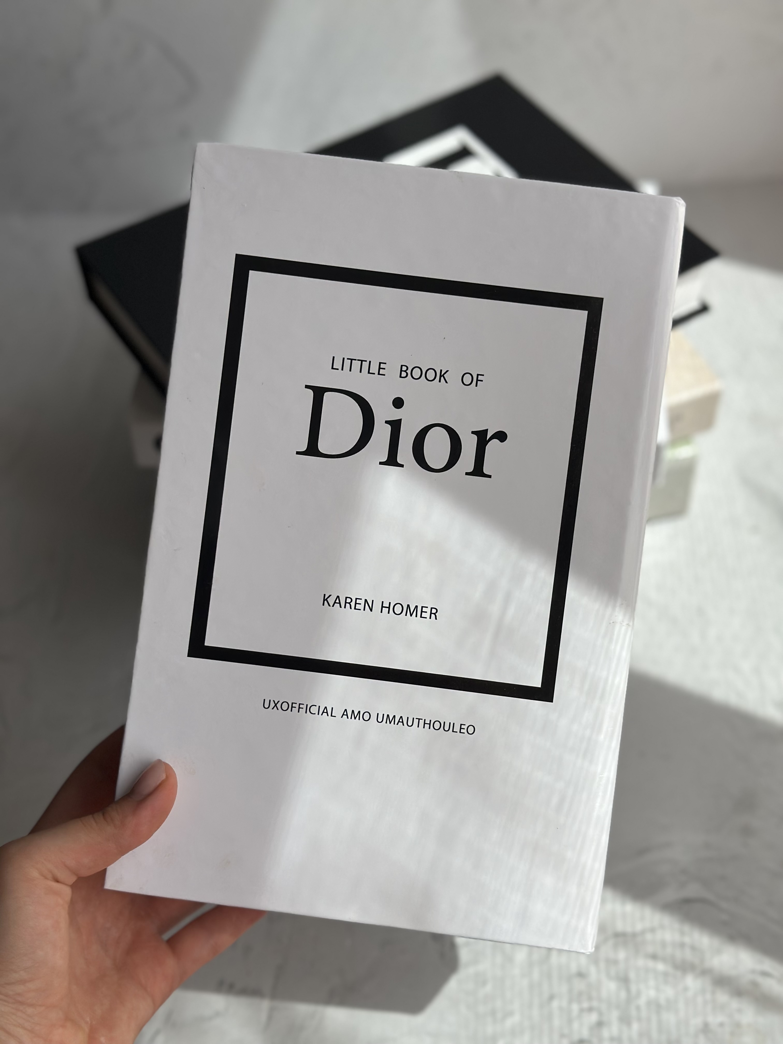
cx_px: 392
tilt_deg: -49.8
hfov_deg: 30.3
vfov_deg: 39.7
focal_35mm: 48
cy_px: 522
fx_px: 1448
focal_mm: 6.86
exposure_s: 1/3058
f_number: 1.78
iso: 100
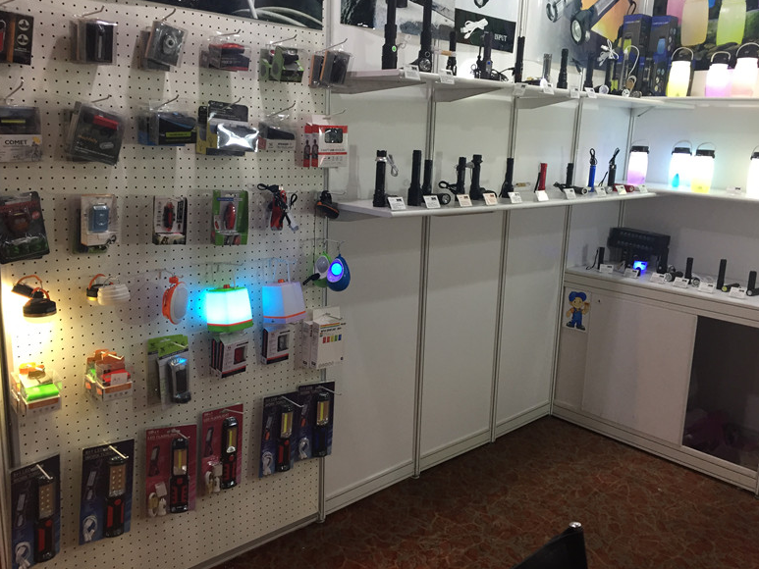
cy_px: 276
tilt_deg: -11.3
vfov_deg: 46.8
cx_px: 380
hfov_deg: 60.0
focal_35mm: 30
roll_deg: -3.0
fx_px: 658
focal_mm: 4.15
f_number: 2.2
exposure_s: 1/33
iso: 125
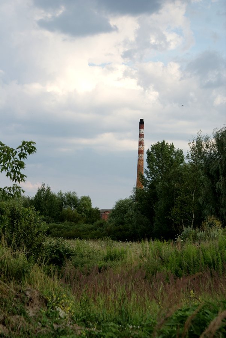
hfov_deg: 13.1
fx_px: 986
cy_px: 169
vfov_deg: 19.4
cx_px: 113
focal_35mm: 105
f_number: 8
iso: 100
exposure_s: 1/125
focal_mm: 70
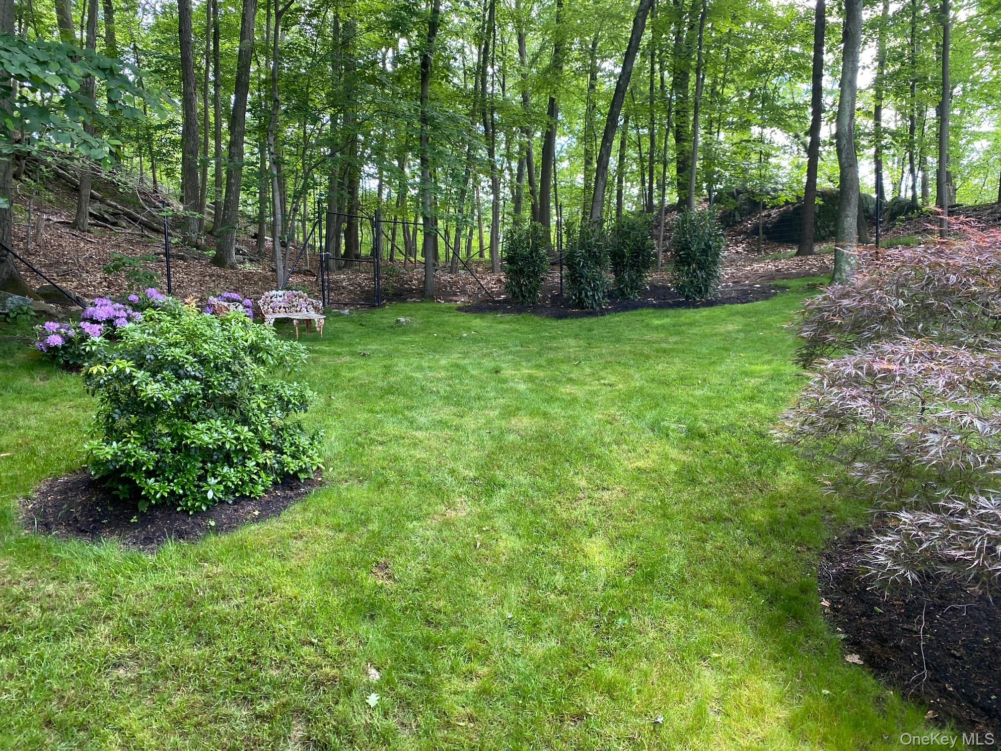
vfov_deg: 53.1
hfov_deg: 67.3
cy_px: 376
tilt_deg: -3.3
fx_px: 752
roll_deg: +1.3
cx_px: 500
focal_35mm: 26
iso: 64
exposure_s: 1/122
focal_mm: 4.25
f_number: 1.8
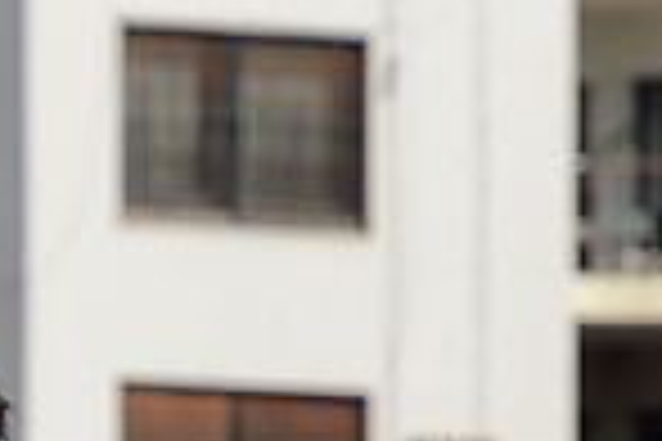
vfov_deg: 1.8
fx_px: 13754
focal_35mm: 748
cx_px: -342
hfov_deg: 2.8
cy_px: 835
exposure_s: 1/2000
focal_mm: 190
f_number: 4
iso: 320
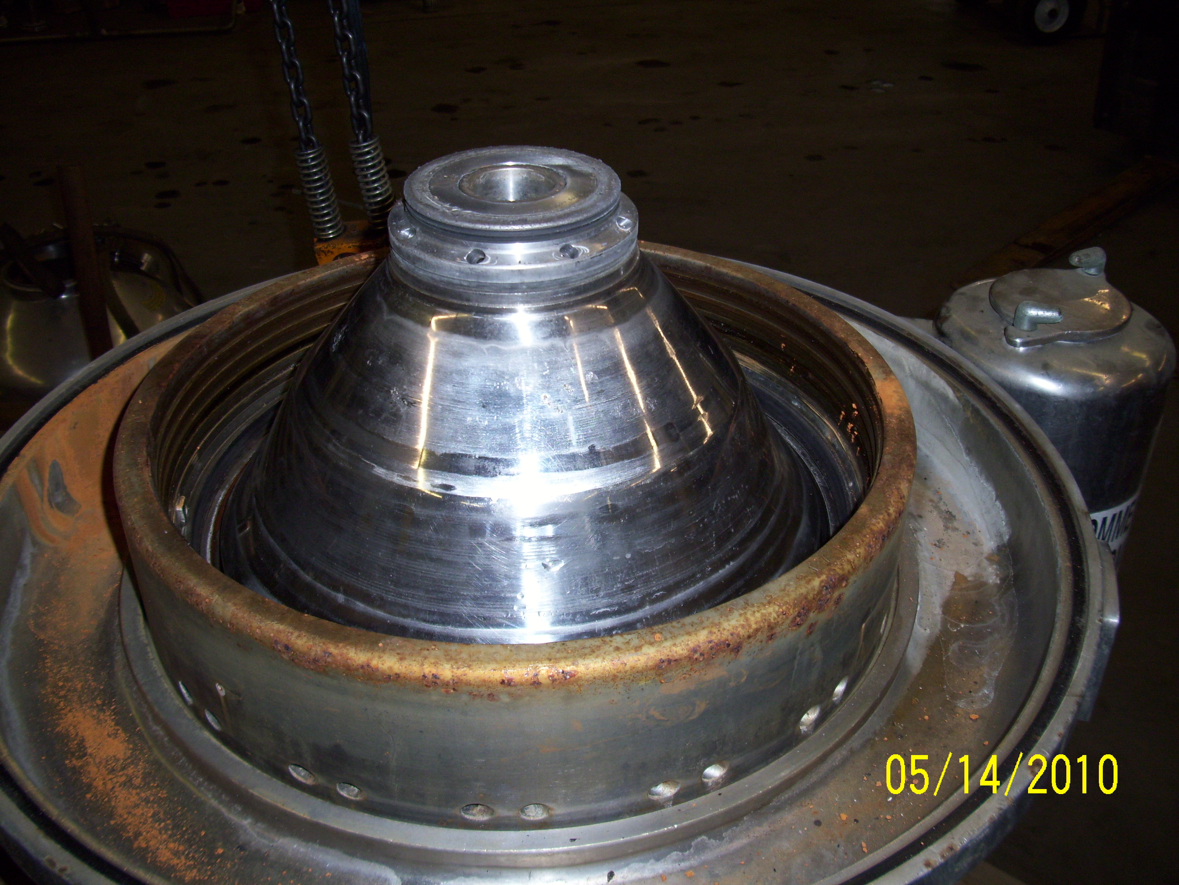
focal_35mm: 34
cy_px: 442
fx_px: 1158
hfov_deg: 54.0
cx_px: 590
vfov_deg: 41.8
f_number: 2.9
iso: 80
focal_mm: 5.7
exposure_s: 1/40
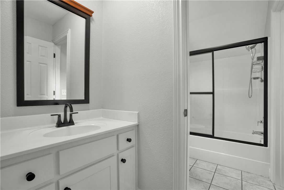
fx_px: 126
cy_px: 95
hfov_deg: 96.7
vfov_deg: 73.7
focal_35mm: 16
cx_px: 142
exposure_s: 1/4
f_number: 6.3
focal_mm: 16
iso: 80
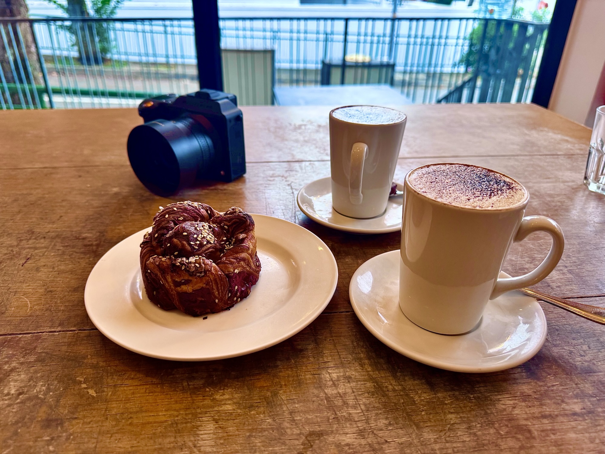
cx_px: 302
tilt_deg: -29.0
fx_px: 419
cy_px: 227
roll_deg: -0.4
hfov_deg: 71.6
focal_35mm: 24
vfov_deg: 56.8
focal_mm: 6.76
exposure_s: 1/121
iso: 200
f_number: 1.78
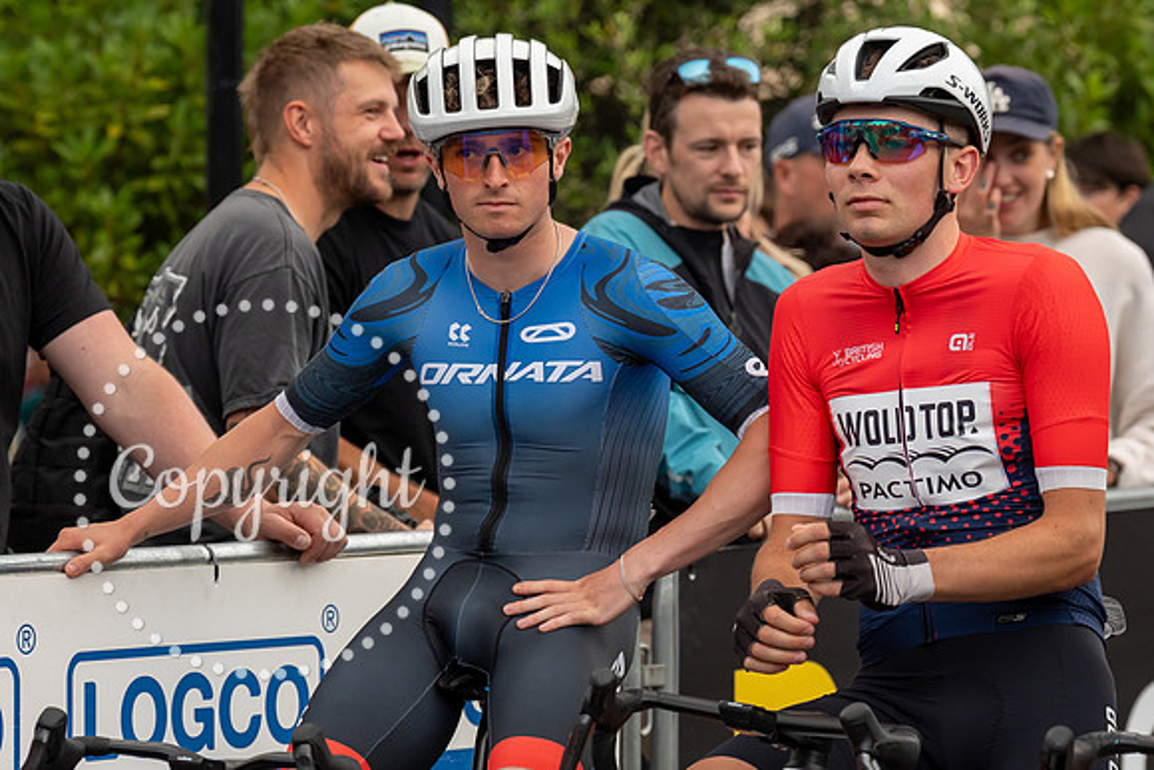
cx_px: 506
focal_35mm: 199
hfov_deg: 10.3
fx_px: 6377
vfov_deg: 6.9
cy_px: 403
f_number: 3.5
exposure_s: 1/800
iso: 1000
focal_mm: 119
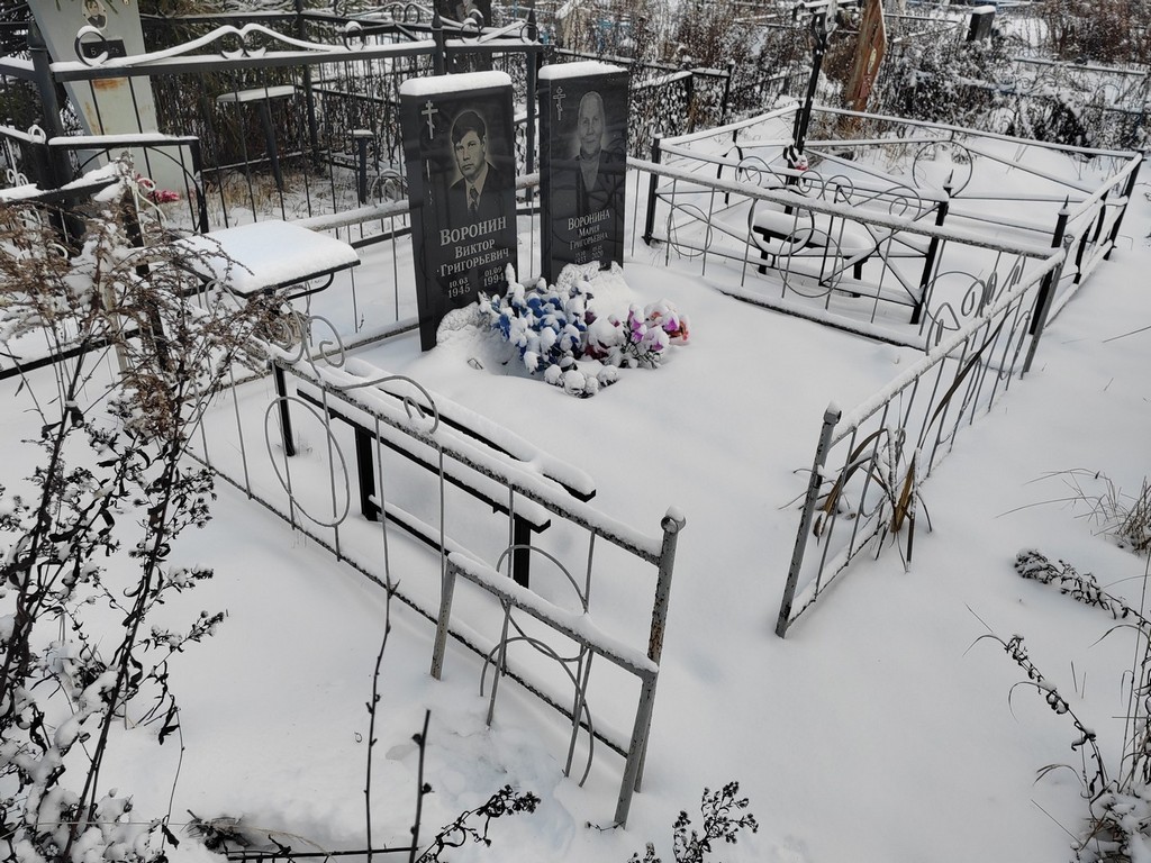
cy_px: 432
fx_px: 898
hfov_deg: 65.3
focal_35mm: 27
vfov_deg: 51.4
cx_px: 576
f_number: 1.9
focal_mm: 5.52
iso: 100
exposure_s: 1/490
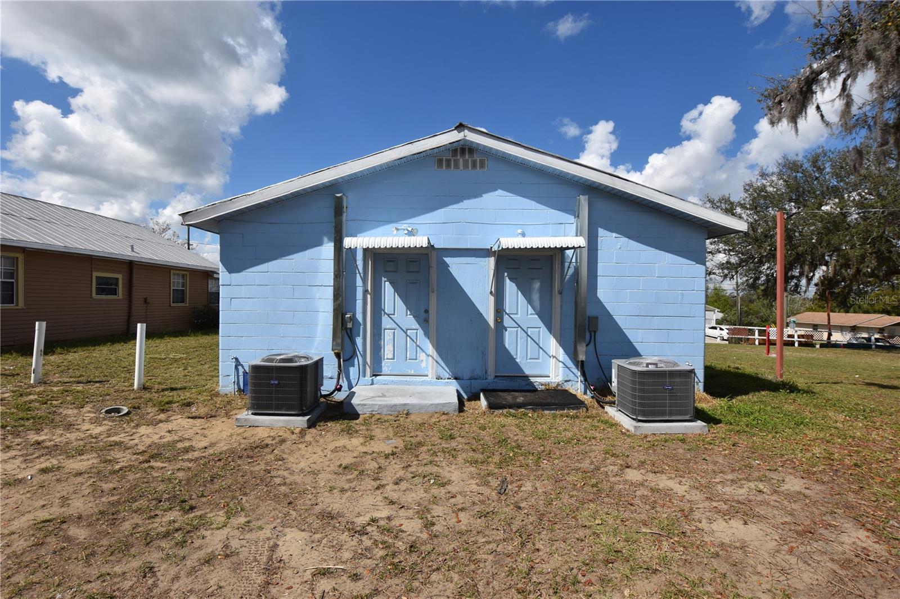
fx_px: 375
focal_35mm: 15
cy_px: 300
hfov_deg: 100.4
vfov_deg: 77.3
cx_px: 450
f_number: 10
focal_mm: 10
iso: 100
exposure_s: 1/250
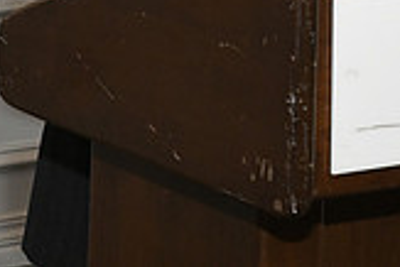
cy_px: -205
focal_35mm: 231
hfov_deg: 8.9
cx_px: 346
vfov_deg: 5.9
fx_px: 2569
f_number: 11
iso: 6400
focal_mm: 65
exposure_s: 1/60
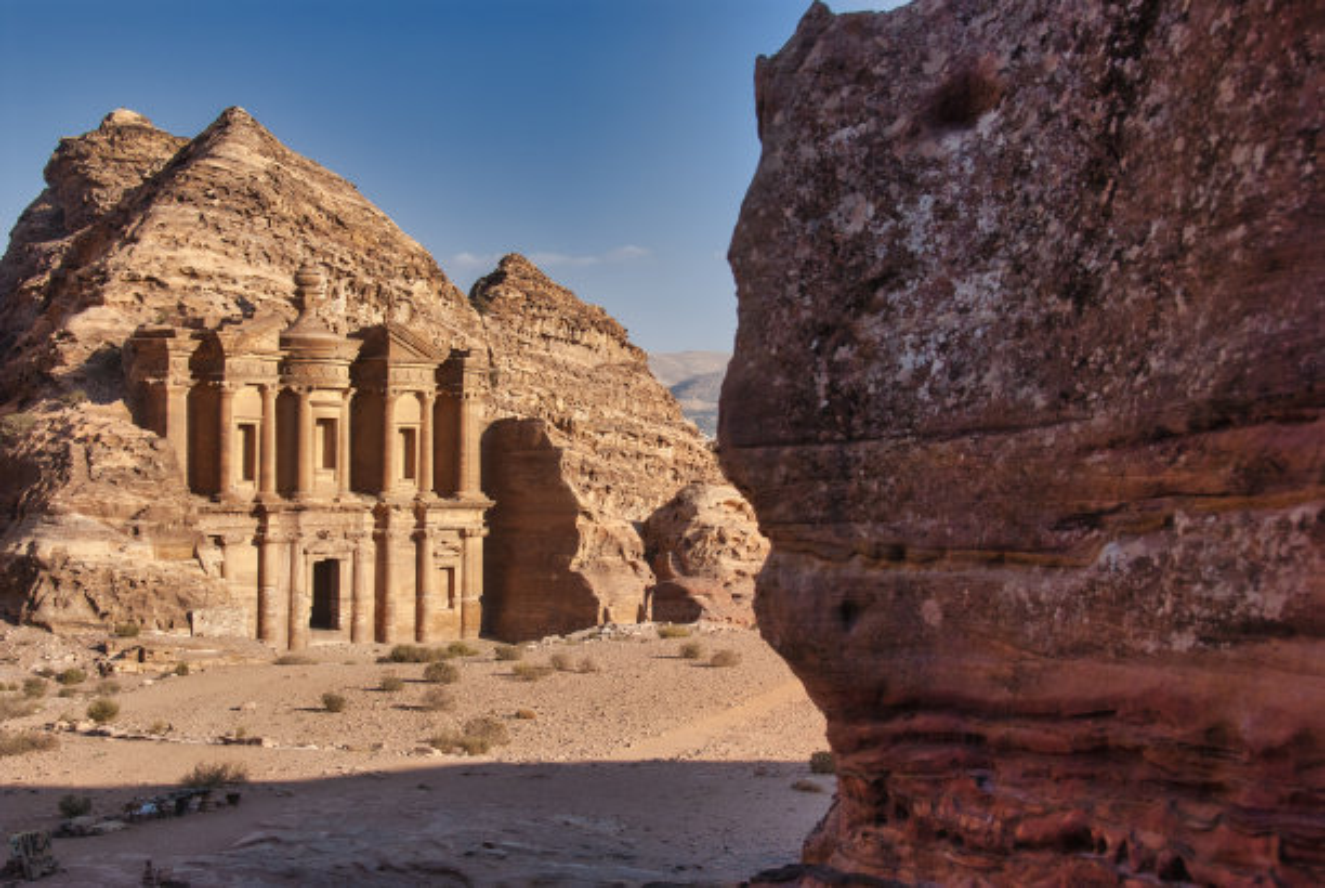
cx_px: 662
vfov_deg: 28.2
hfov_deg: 41.1
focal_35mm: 48
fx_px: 1769
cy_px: 444
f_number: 8
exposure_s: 1/500
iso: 100
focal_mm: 32
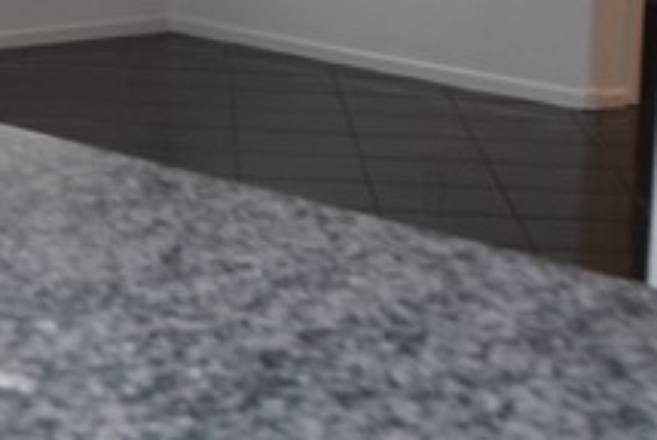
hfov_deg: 13.4
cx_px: -550
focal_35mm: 136
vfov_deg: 9.9
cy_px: -189
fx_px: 2485
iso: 640
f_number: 4
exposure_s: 1/60
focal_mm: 18
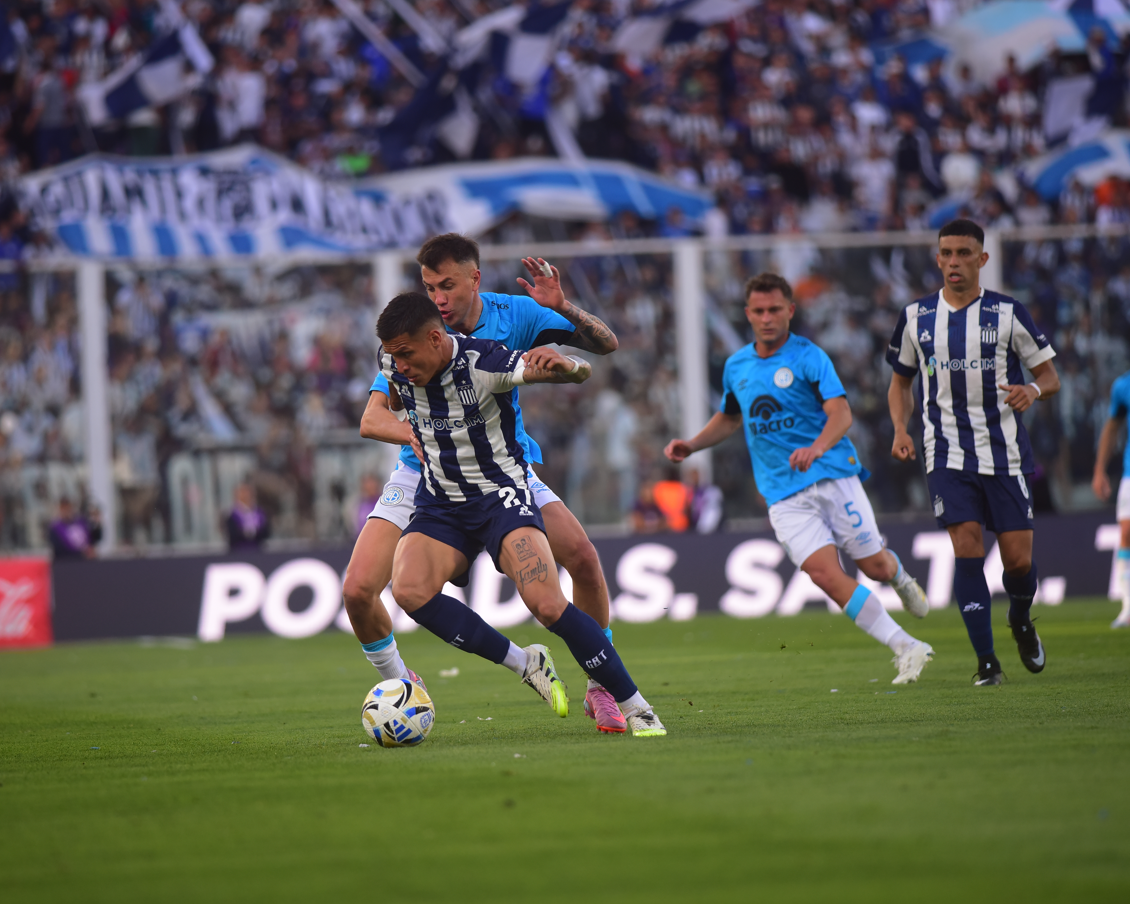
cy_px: 451
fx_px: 11338
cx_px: 492
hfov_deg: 5.7
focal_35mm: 339
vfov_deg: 4.6
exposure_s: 1/1250
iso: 1000
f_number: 4
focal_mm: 300
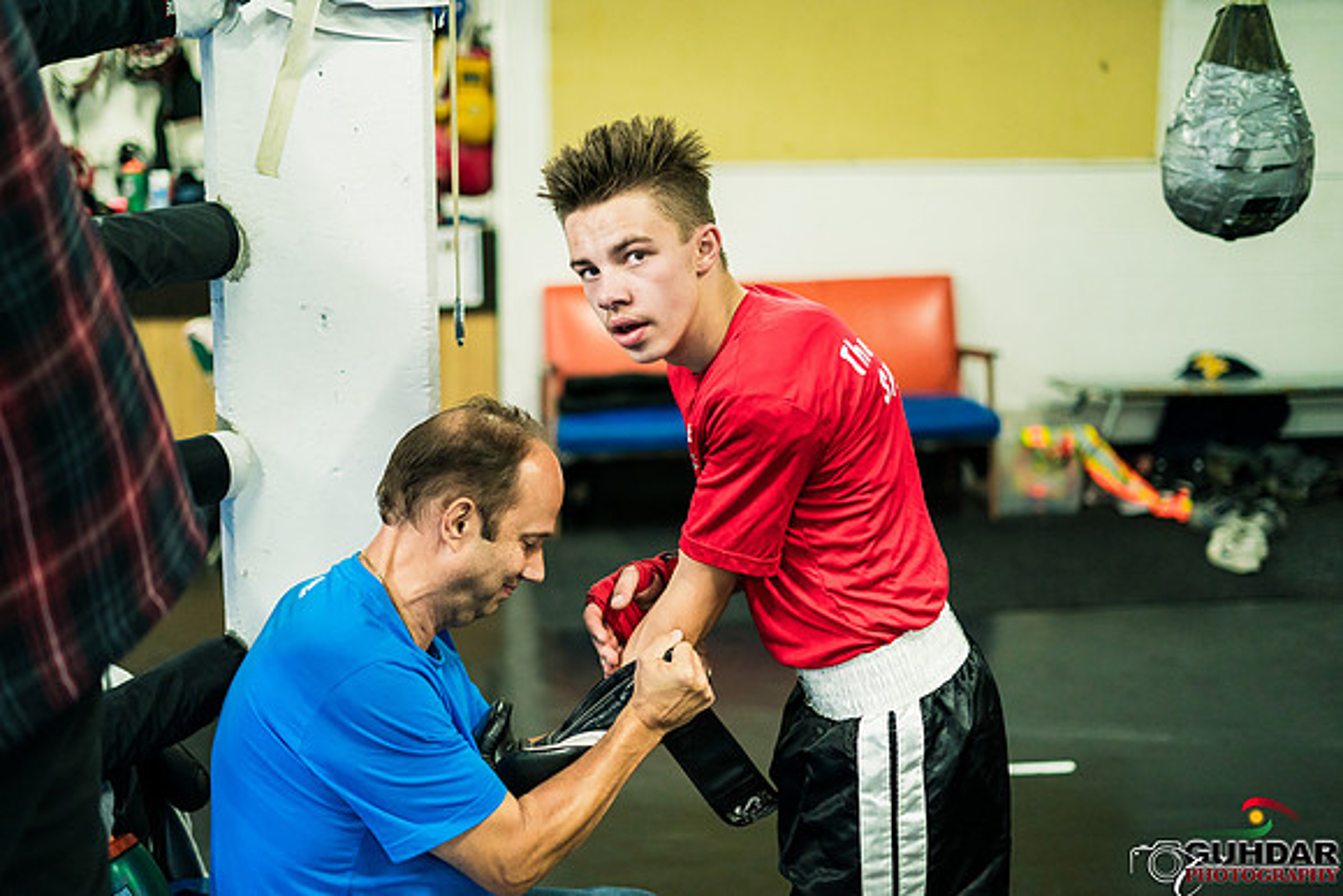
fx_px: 1866
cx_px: 672
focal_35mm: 50
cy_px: 448
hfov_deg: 39.6
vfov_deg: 27.0
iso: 3200
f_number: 1.8
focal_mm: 50
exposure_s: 1/640
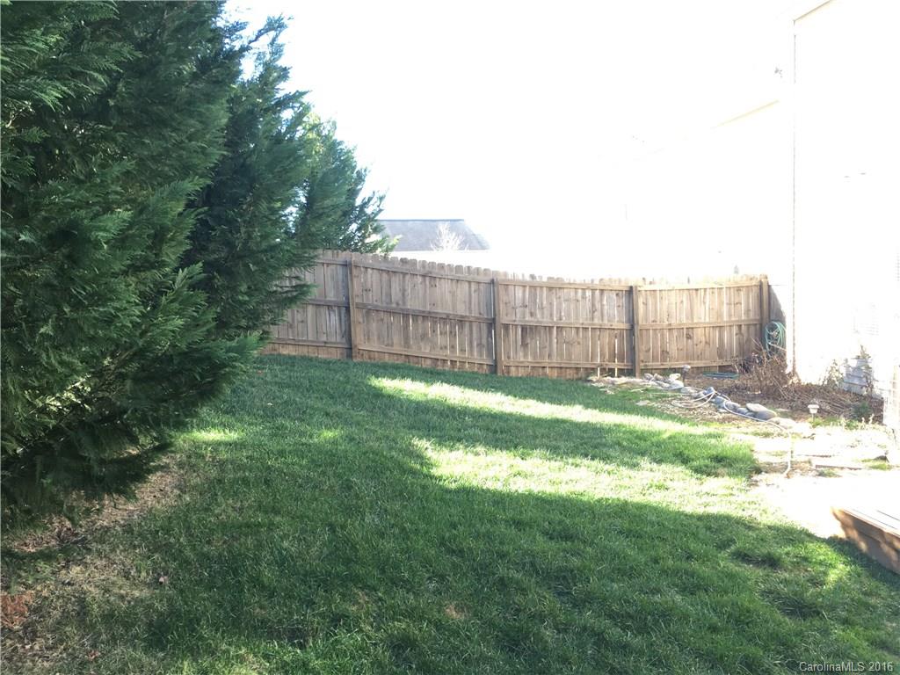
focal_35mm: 29
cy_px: 338
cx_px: 450
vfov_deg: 48.2
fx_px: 754
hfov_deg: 61.7
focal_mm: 4.15
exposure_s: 1/120
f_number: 2.2
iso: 40
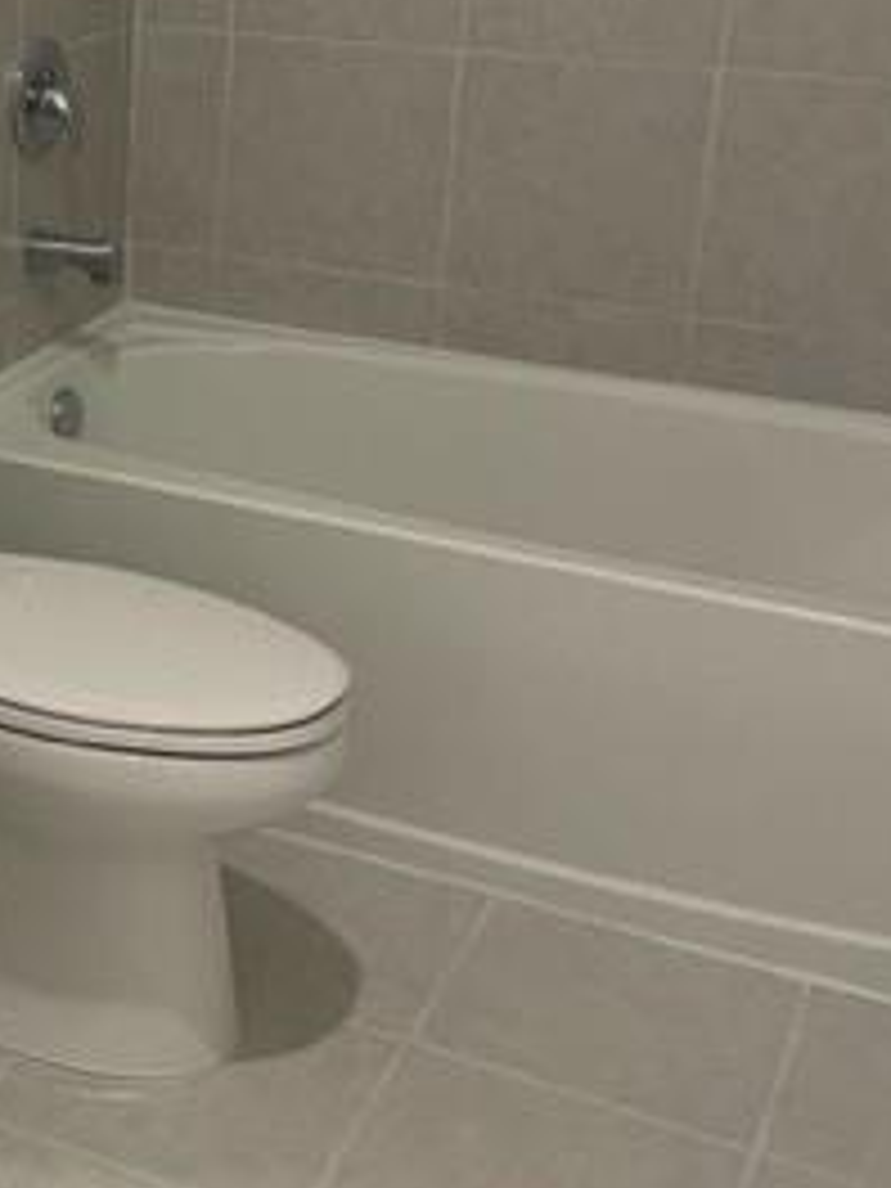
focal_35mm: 63
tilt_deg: -17.4
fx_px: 2162
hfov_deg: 21.7
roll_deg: +0.1
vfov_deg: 30.4
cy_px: 360
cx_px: -162
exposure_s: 1/60
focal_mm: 4.2
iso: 100
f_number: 1.6
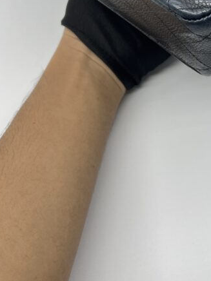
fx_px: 496
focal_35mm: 61
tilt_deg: -49.8
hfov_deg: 23.5
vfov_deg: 29.0
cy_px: -19
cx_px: 181
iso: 40
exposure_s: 1/100
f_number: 1.5
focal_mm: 5.7
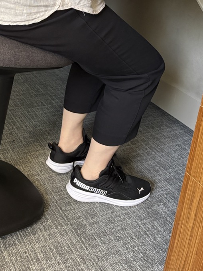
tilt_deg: -22.9
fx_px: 383
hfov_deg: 28.6
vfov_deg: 38.2
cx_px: 22
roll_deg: -1.3
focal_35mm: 49
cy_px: 77
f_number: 1.6
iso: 320
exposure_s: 1/59
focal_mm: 5.96
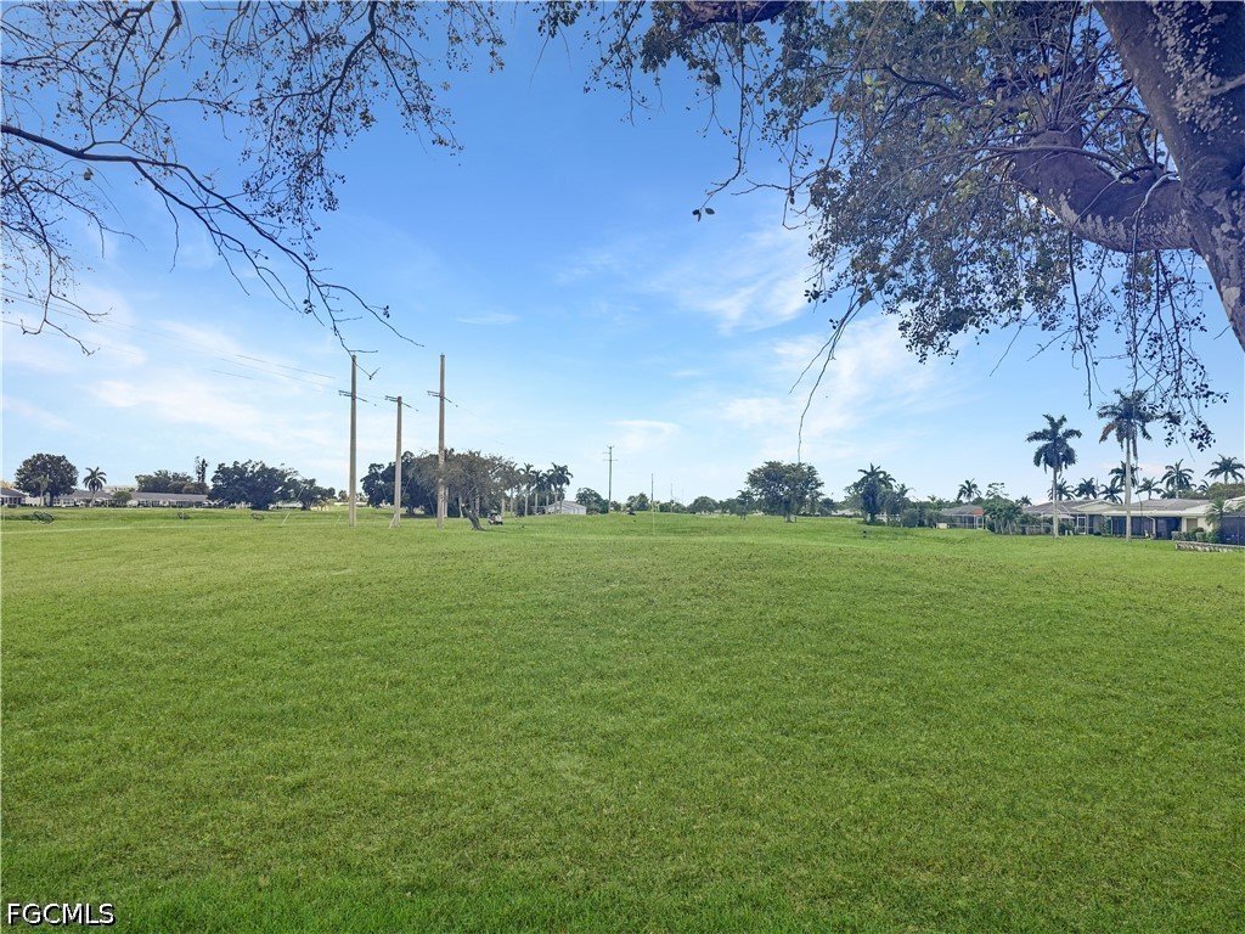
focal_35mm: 24
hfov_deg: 71.6
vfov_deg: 56.8
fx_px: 863
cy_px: 467
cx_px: 622
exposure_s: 1/6700
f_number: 1.8
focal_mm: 6.76
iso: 80
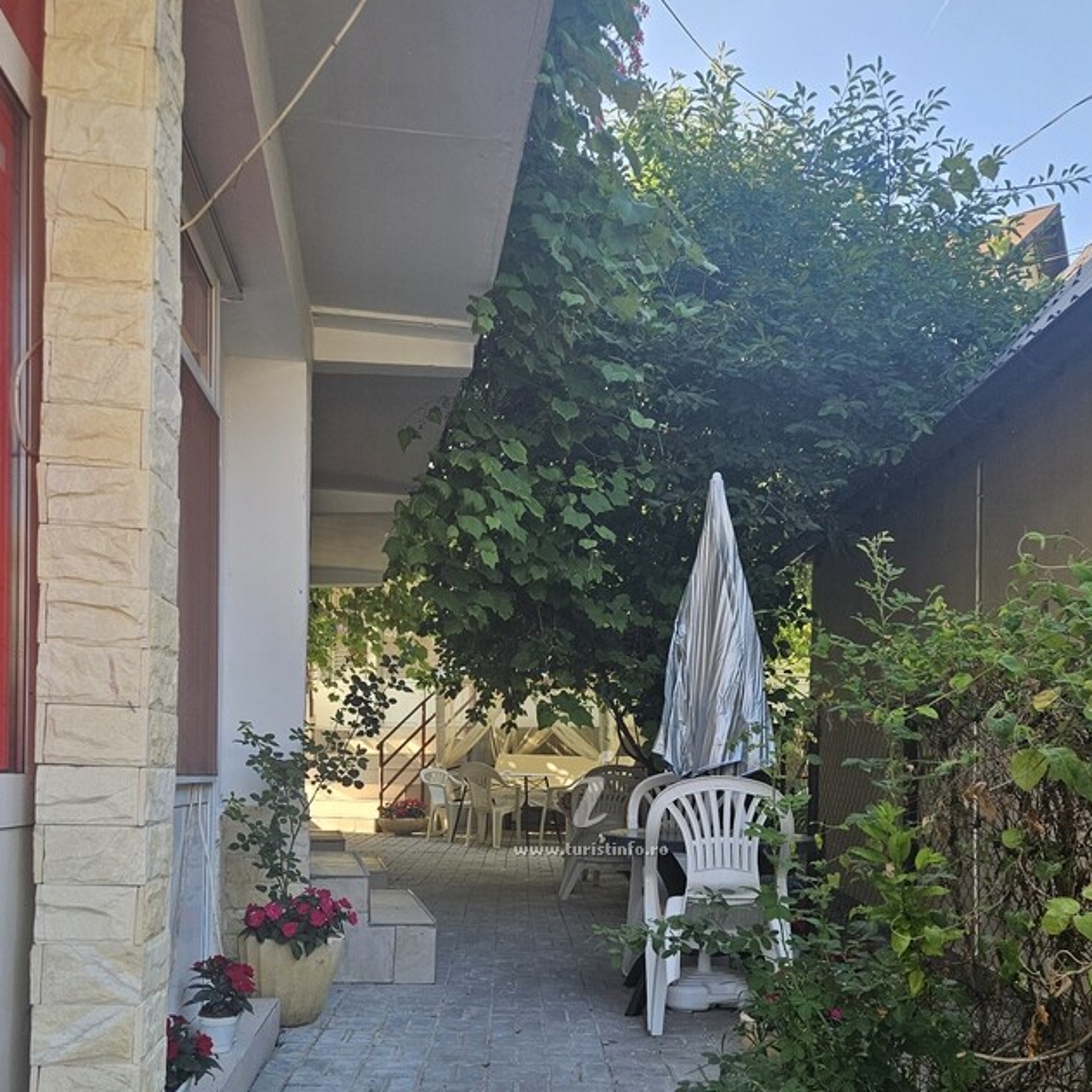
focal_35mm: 33
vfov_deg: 48.4
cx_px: 564
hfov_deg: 49.7
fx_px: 1178
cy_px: 774
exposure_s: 1/383
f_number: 1.8
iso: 50
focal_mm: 5.4
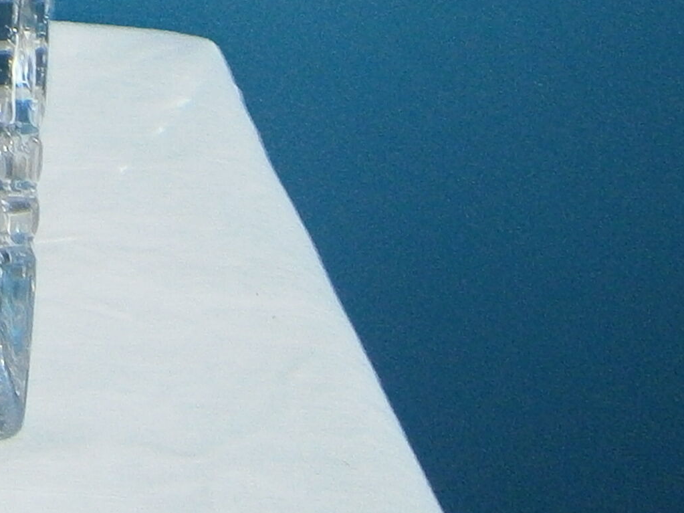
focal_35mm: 109
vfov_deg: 12.1
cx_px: -371
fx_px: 2154
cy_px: -499
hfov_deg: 16.3
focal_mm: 4.7
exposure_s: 1/30
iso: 125
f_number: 2.8
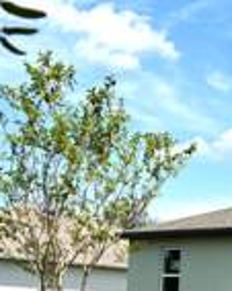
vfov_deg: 21.7
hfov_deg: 16.6
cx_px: 322
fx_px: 741
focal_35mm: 86
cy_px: 269
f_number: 1.6
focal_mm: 5.96
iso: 50
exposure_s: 1/4255
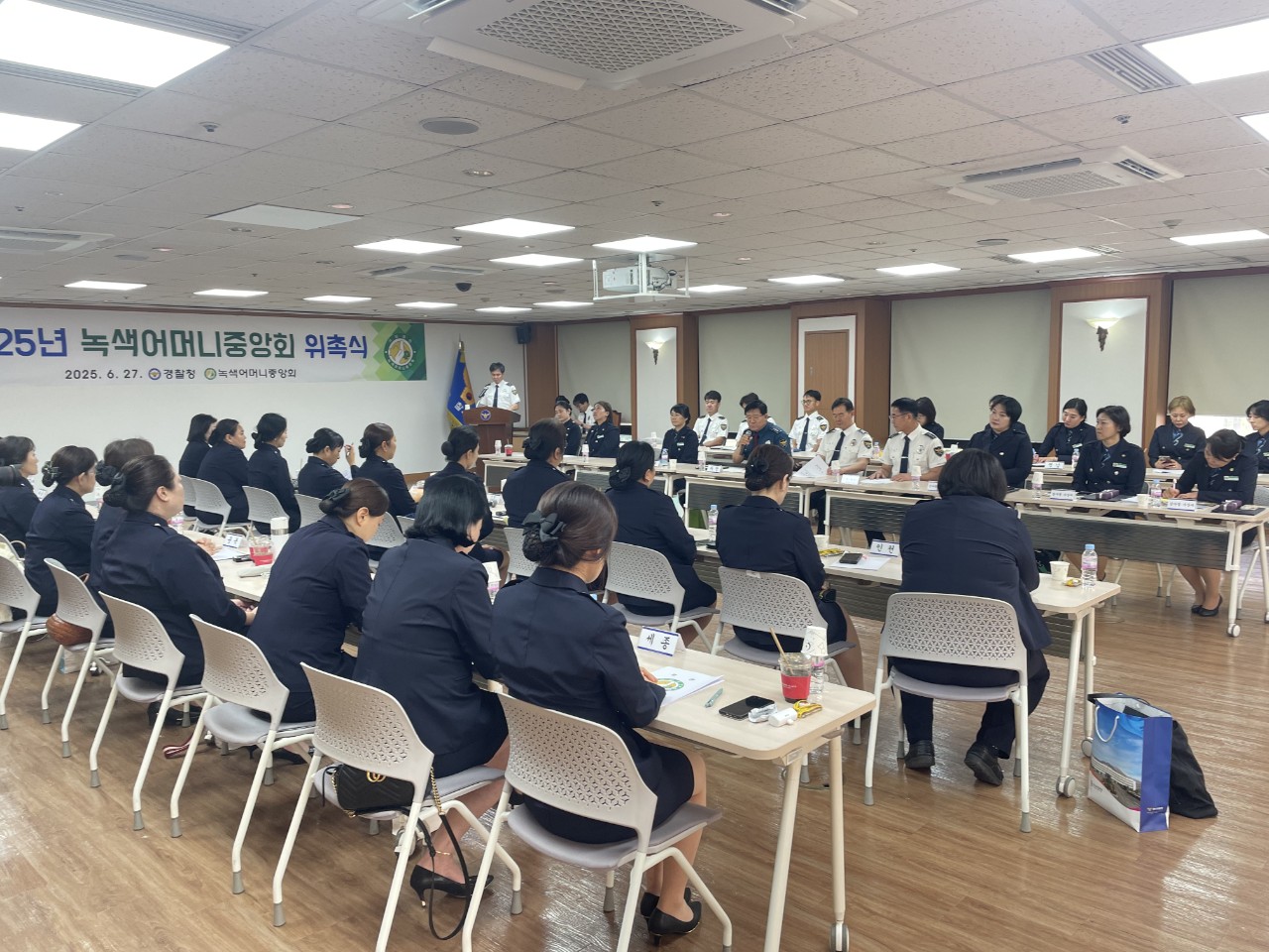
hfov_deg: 67.3
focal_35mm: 26
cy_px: 476
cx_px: 634
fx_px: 953
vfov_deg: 53.1
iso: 64
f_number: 1.6
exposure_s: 1/60
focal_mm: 4.2
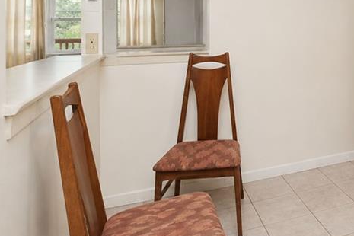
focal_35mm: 33
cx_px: 327
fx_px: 324
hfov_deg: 49.9
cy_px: 20
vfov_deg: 37.2
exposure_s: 1/60
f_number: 8
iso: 2000
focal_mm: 10
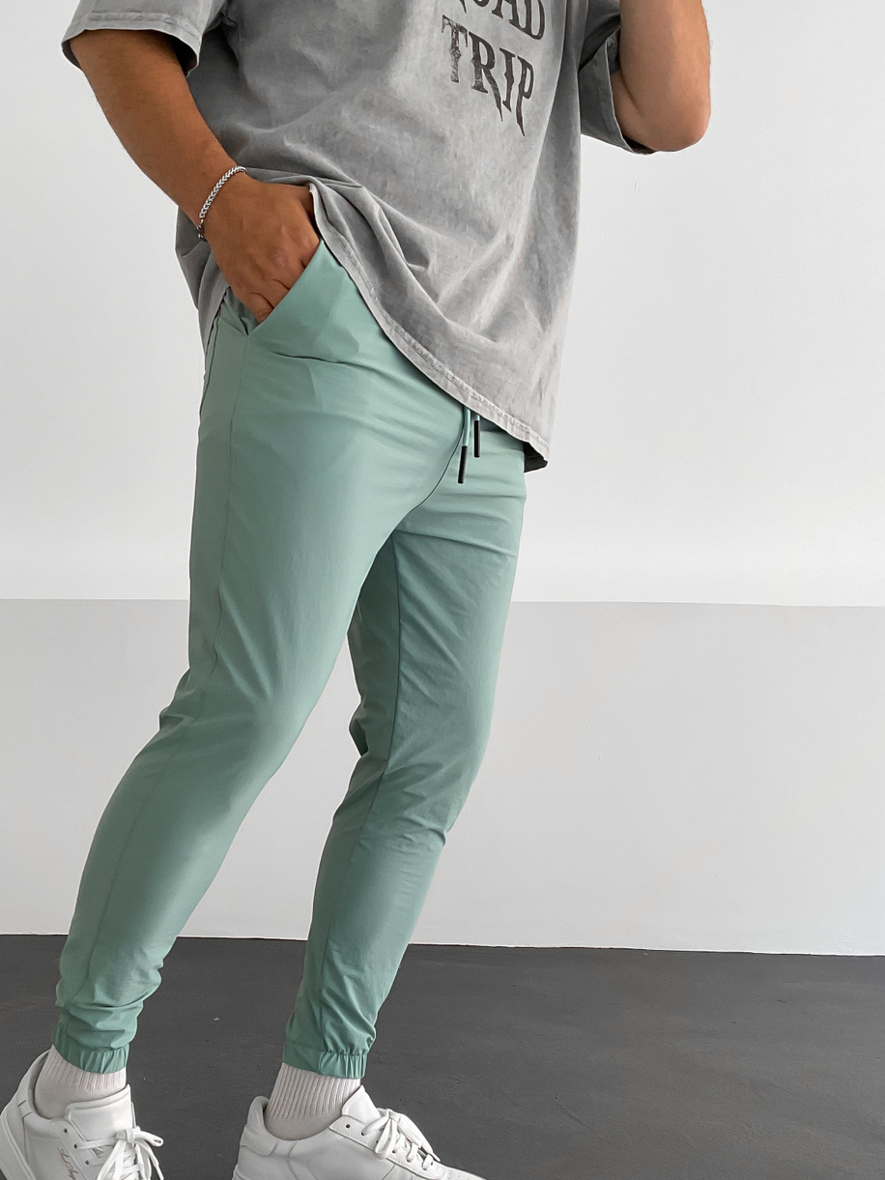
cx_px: 309
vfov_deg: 48.6
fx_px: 1295
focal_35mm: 38
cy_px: 727
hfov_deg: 37.4
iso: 50
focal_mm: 3
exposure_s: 1/120
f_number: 1.8
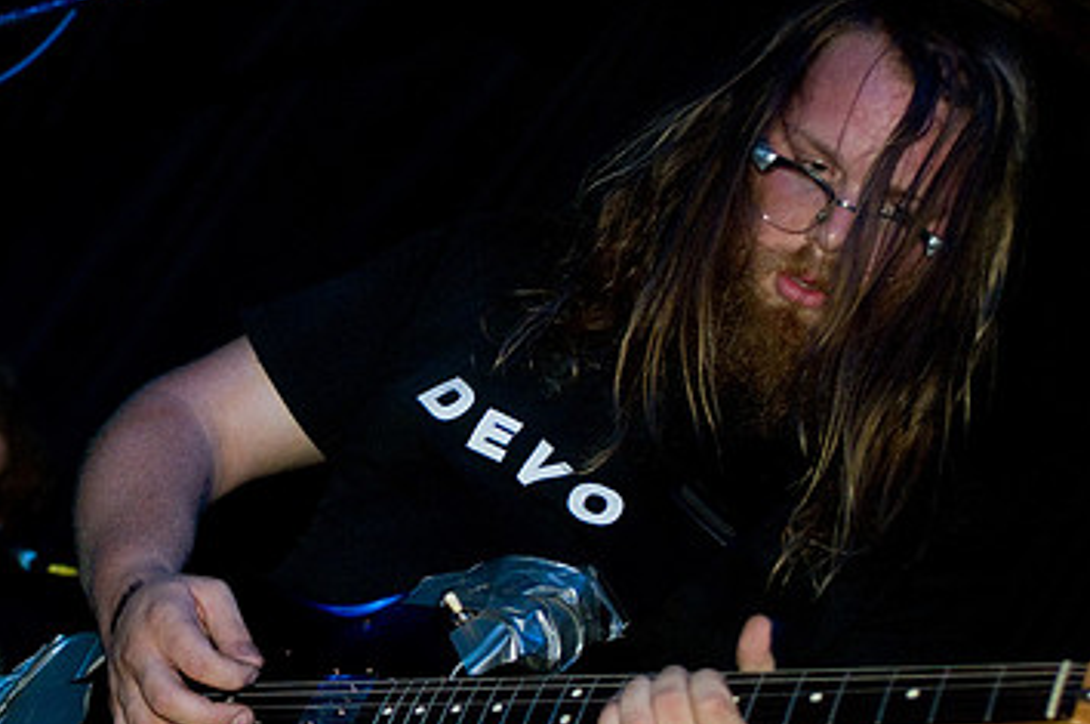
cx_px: 249
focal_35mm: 108
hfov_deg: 18.8
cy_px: 353
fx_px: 3265
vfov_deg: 12.6
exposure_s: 1/40
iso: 1000
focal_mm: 44
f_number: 2.8
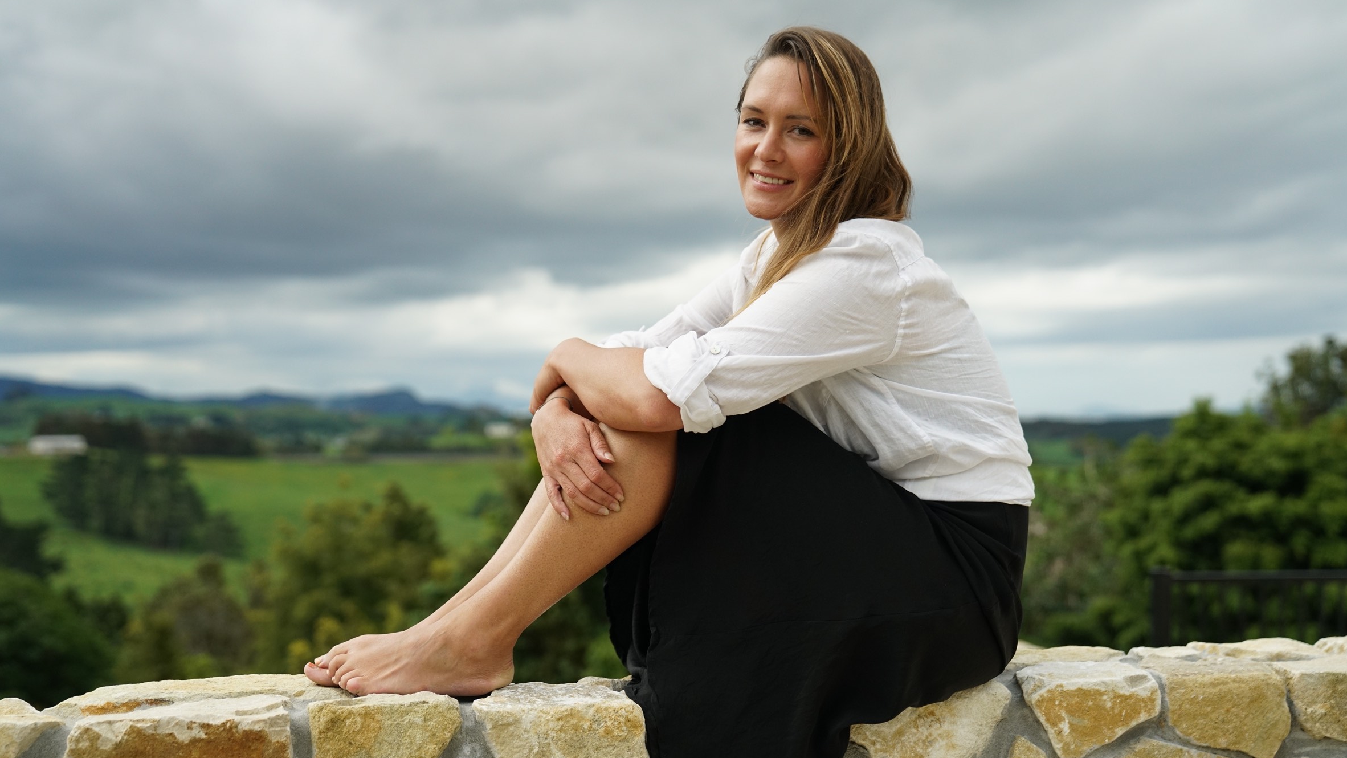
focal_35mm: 50
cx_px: 674
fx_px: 1786
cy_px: 424
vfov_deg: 23.9
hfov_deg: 41.3
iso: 800
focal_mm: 47
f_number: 2.8
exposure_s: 1/2500
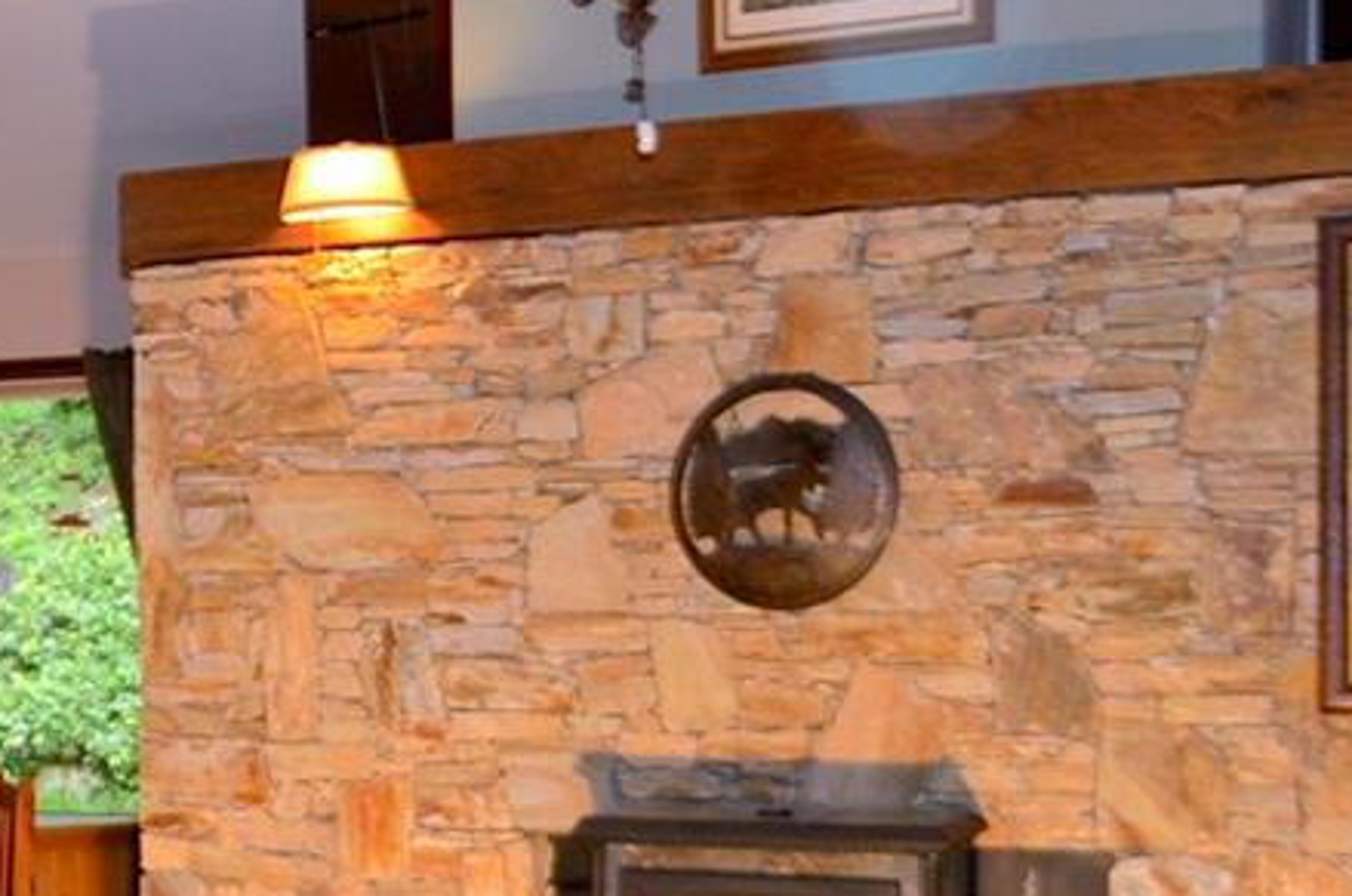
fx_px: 2624
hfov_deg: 28.2
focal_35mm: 70
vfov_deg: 19.2
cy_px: 717
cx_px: 228
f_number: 3.8
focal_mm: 20
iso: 720
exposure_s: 1/60
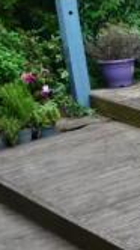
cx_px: 440
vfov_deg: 19.0
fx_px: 741
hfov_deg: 8.7
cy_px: 75
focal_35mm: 112
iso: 400
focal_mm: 18
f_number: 9
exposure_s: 1/125
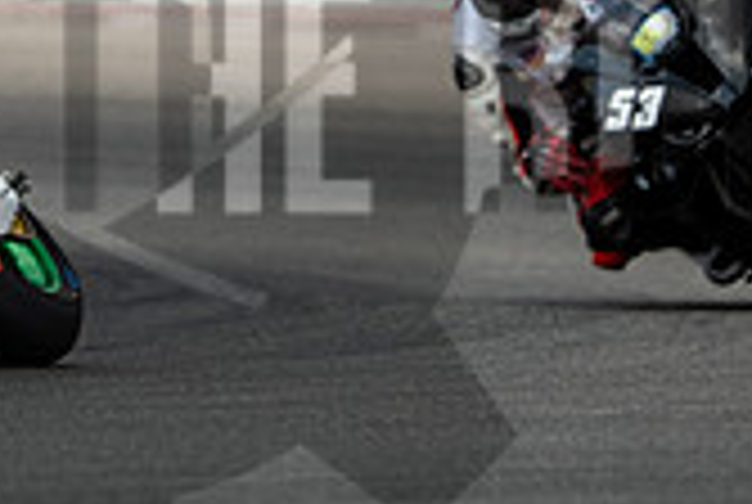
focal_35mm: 1456
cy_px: 97
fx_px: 30468
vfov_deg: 0.9
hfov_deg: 1.4
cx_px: 81
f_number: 2.8
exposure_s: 1/2500
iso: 500
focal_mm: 280
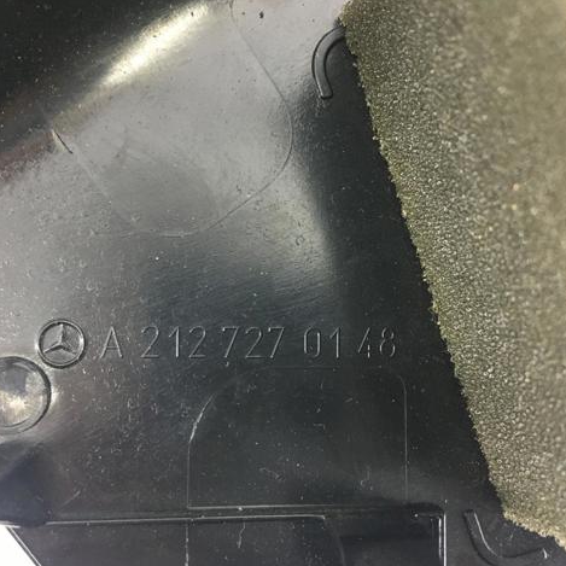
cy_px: 287
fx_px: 647
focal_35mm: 35
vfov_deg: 47.2
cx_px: 266
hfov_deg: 47.2
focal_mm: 4.15
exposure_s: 1/33
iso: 200
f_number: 2.2
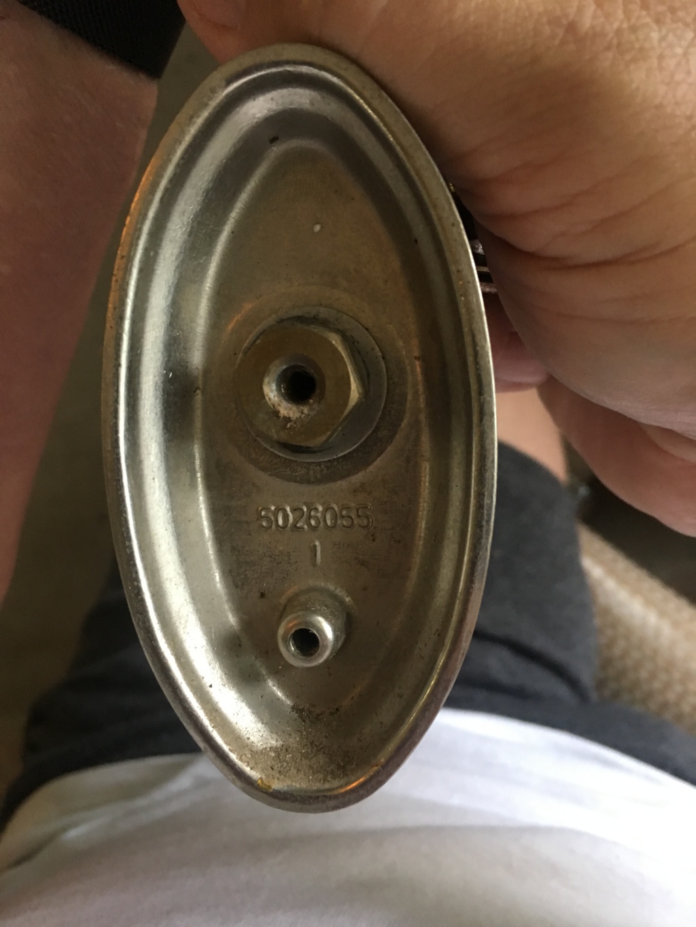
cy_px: 464
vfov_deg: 61.7
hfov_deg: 48.2
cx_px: 348
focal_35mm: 29
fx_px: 777
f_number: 2.2
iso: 160
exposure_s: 1/30
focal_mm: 4.15
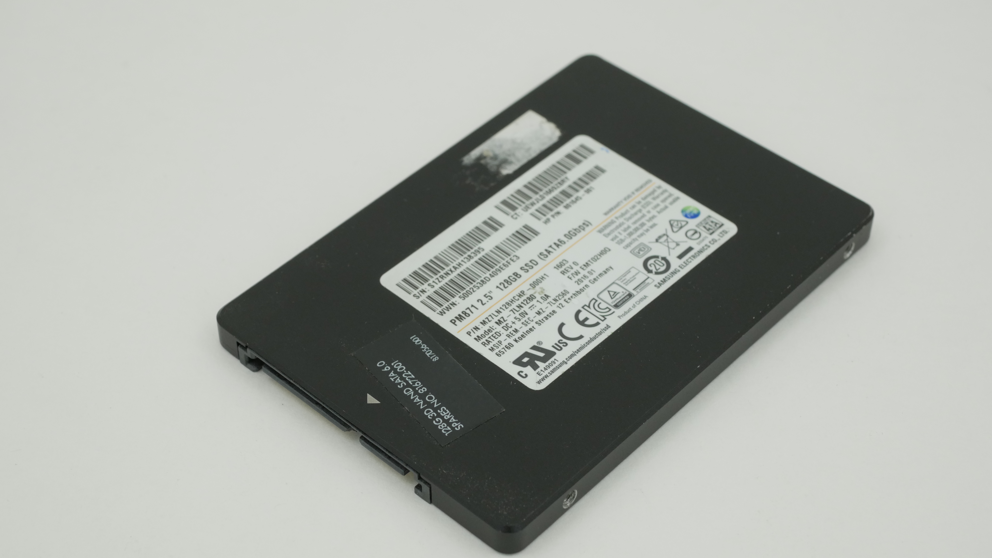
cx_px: 497
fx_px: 1736
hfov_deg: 31.9
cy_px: 311
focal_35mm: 66
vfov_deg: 18.3
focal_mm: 30
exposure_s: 1/125
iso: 400
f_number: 5.6
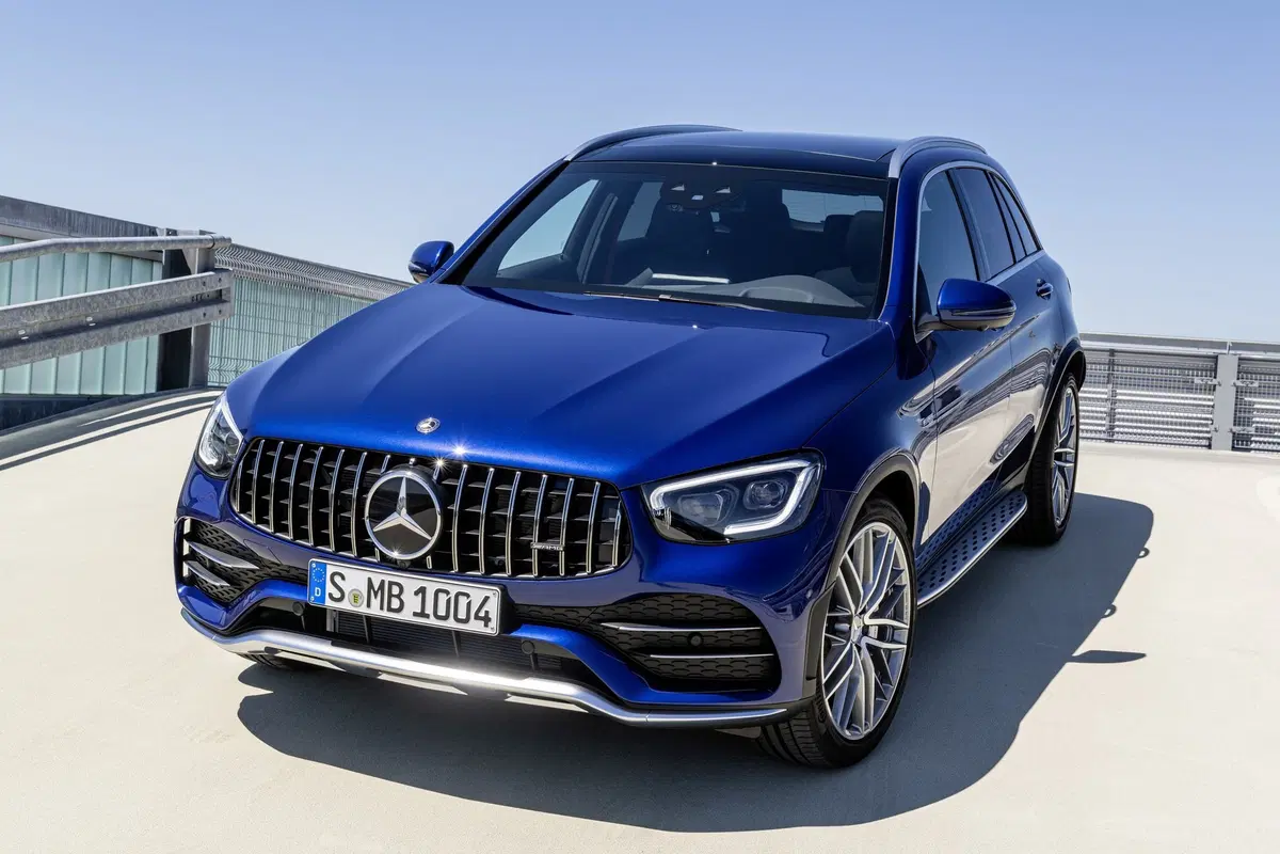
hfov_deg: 41.1
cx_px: 640
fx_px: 1707
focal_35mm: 48
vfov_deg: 28.1
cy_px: 427
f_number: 11
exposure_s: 1/125
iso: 100
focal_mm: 48
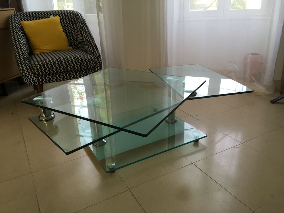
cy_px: 106
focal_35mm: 29
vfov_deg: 48.2
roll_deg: +1.8
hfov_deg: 61.7
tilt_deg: -24.9
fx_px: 238
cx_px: 142
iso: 40
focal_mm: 4.15
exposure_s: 1/100
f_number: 2.2
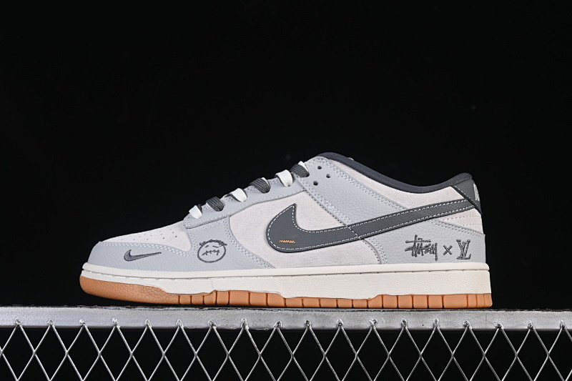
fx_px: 1191
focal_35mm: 75
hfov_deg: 27.0
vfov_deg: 18.2
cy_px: 190
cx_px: 286
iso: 160
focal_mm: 50
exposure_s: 1/80
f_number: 8
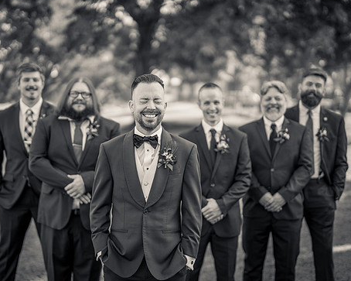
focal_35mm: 60
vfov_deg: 25.4
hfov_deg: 31.4
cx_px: 162
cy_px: 138
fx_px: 623
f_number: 1.2
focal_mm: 50
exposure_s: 1/2000
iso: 125
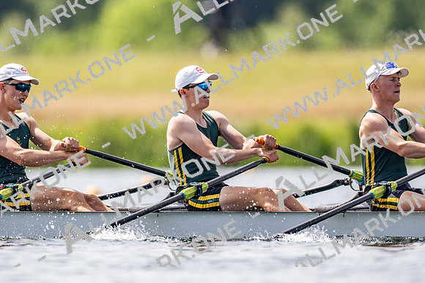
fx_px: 10619
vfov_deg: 1.5
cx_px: 212
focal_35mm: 900
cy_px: 142
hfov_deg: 2.3
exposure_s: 1/2500
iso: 200
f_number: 4
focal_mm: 600
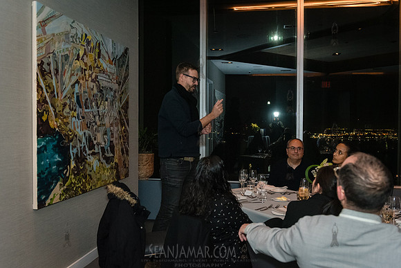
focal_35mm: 34
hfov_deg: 55.8
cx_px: 200
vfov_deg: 38.9
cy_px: 134
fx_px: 379
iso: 6400
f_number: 4
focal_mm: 34
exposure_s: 1/160
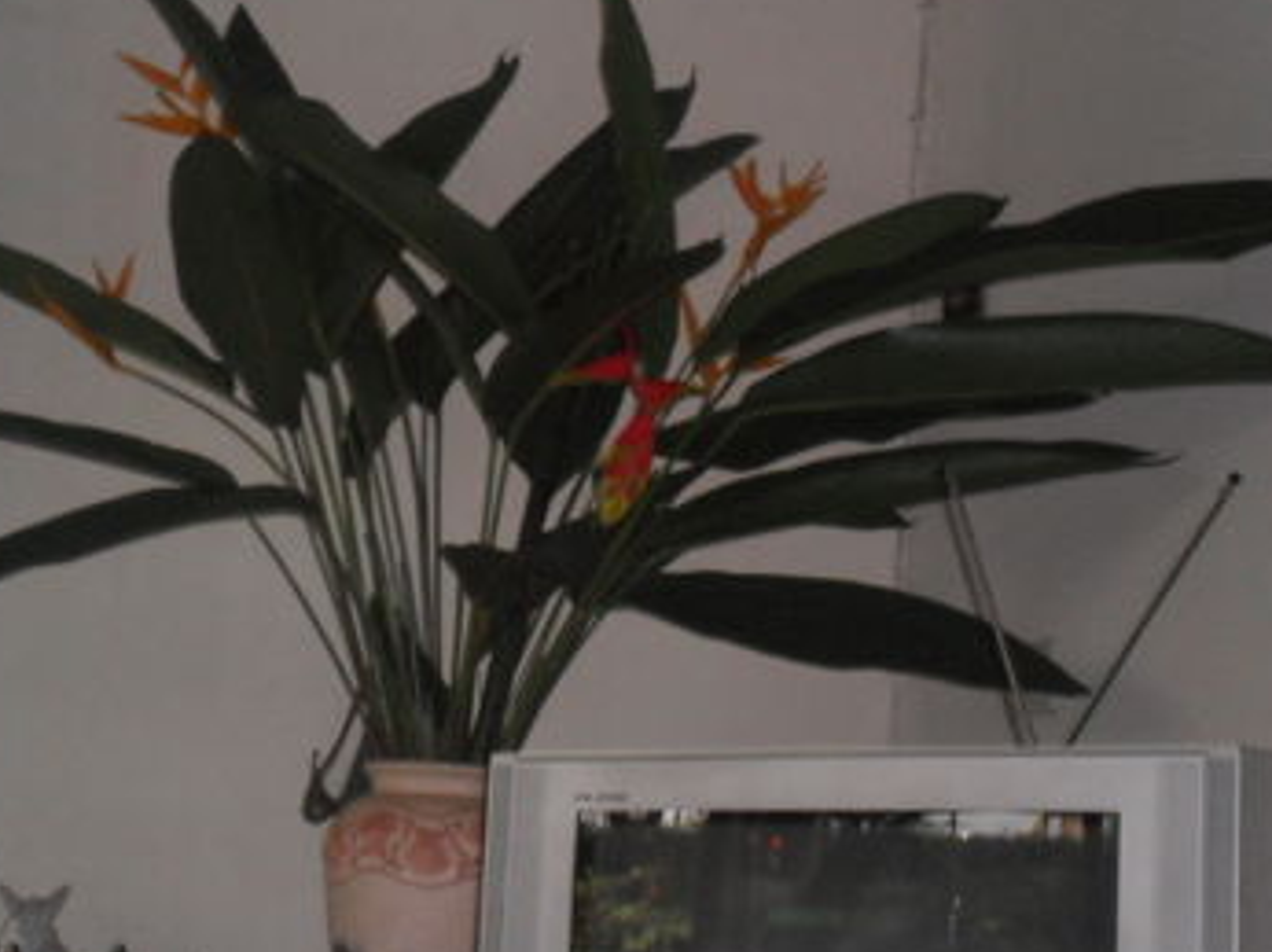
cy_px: 437
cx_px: 562
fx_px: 4590
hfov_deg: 15.8
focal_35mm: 125
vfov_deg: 11.8
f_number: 5
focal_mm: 19.6
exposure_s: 1/60
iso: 400
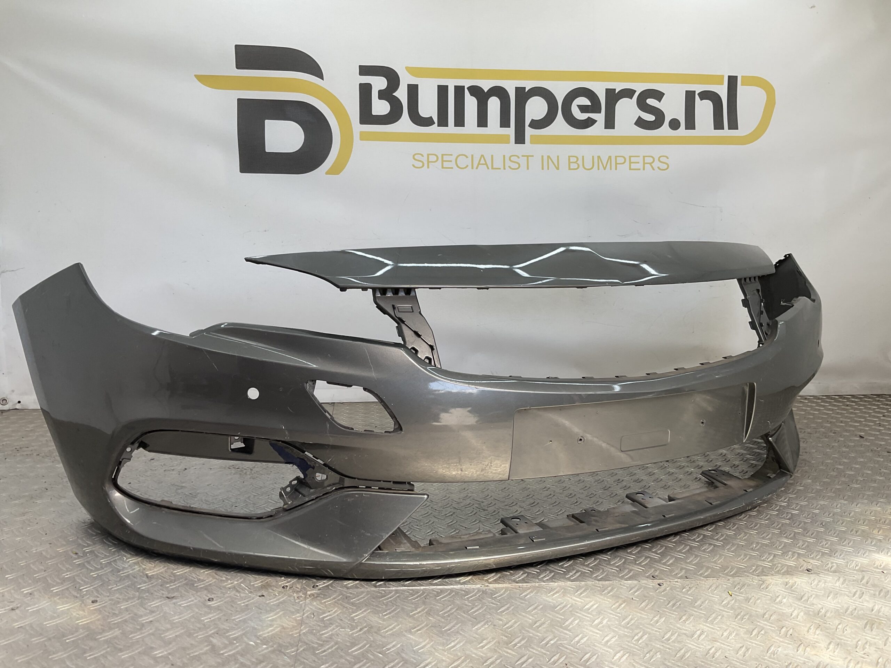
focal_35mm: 29
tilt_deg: -8.3
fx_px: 746
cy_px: 334
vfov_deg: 48.2
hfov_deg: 61.7
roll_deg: -1.6
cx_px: 446
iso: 16
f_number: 1.8
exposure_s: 1/204
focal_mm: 3
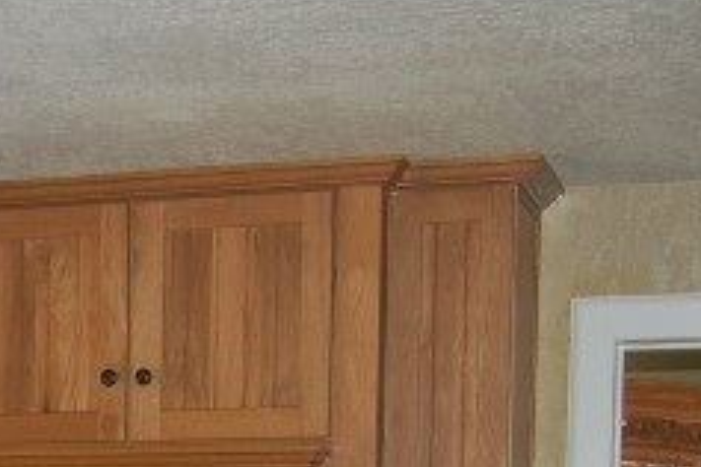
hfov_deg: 15.5
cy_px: 820
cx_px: -308
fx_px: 2398
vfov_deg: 10.5
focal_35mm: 123
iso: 400
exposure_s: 1/60
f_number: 3.5
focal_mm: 19
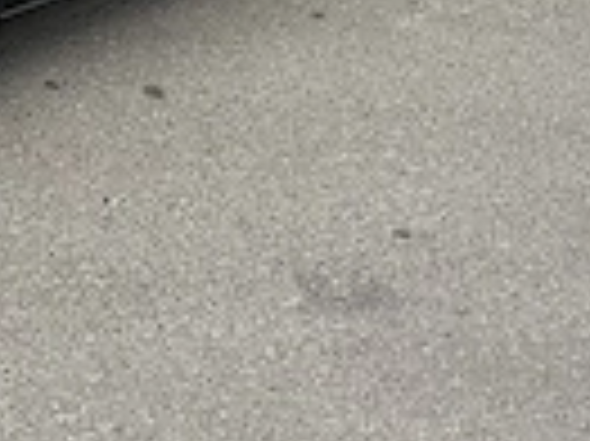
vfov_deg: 12.6
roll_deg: -0.4
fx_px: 1873
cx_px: -140
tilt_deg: -15.9
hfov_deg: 17.0
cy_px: -274
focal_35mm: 110
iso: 80
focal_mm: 6.86
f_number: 1.78
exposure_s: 1/1083
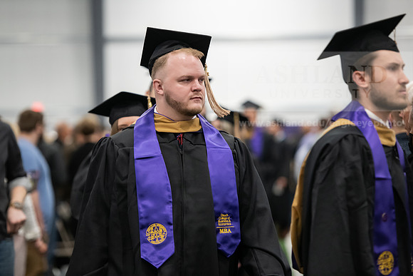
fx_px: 1836
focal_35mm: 160
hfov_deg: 12.8
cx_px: 206
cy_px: 138
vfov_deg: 8.6
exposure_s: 1/200
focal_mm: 160
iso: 3200
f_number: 3.2
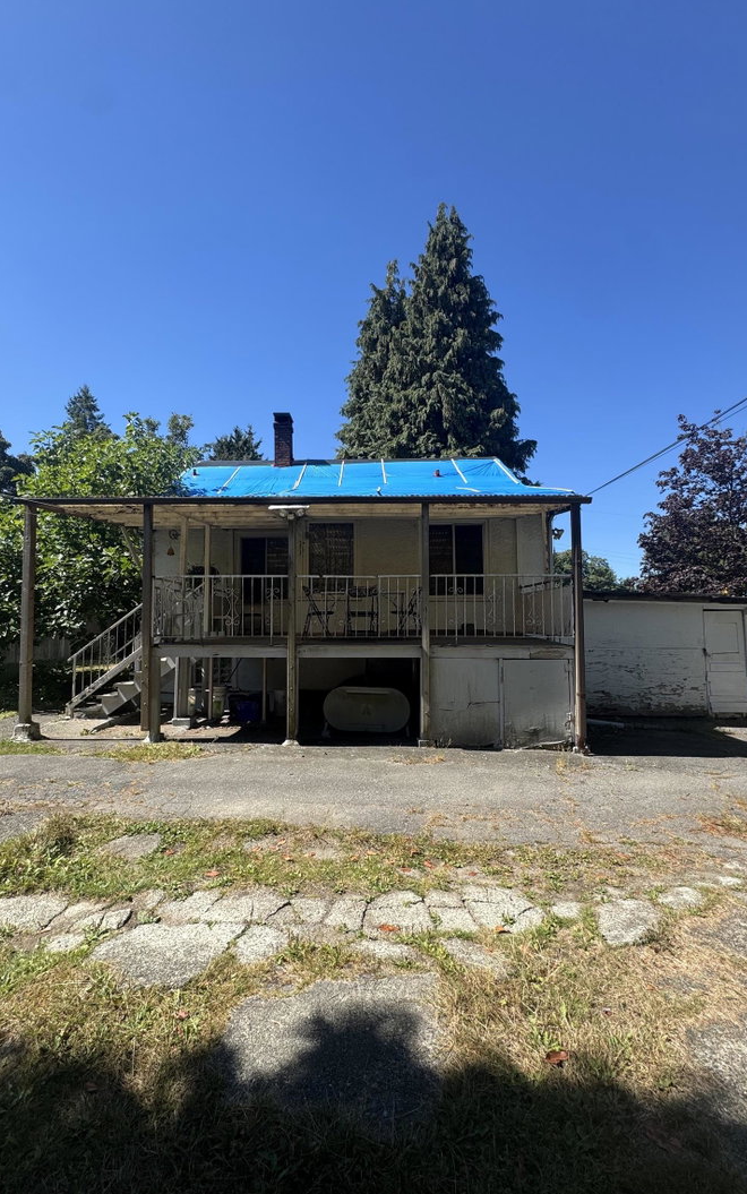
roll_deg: +0.4
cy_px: 592
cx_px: 358
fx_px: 488
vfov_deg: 101.4
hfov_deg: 74.8
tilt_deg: +6.1
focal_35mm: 15
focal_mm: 2.22
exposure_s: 1/879
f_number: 2.2
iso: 40
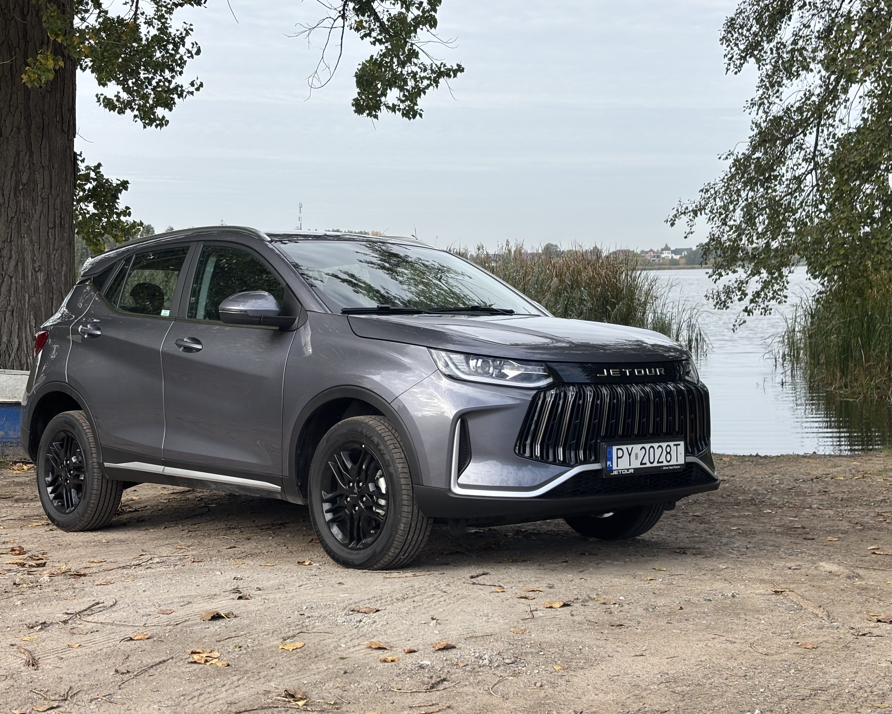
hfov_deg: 34.1
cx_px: 458
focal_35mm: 55
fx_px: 1452
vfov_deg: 27.6
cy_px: 355
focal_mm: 5.96
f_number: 1.6
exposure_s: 1/1328
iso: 40
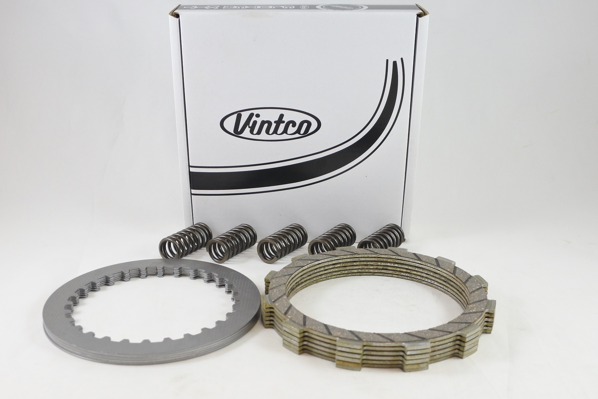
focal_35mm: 32
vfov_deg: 41.1
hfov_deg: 58.7
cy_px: 200
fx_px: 532
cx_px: 299
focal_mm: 12.1
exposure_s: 1/125
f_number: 3.8
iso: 450
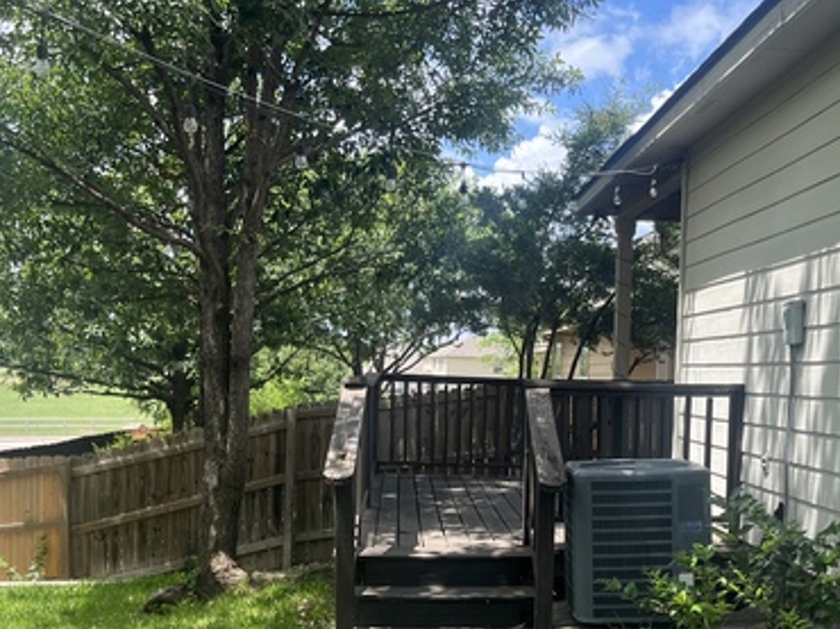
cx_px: 529
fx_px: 1091
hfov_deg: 41.8
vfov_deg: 31.8
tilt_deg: -3.7
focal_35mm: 45
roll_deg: -2.1
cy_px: 431
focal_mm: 5.1
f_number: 1.6
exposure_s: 1/951
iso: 50
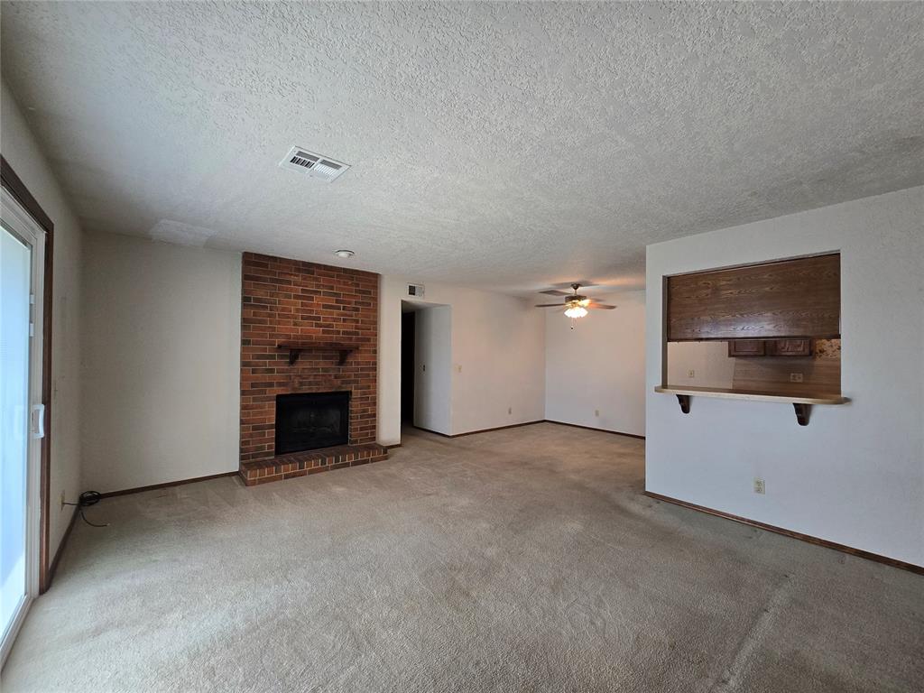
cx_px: 462
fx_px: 347
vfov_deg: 89.9
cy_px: 346
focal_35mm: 13
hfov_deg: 106.2
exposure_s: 1/60
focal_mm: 2.2
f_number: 2.2
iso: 80
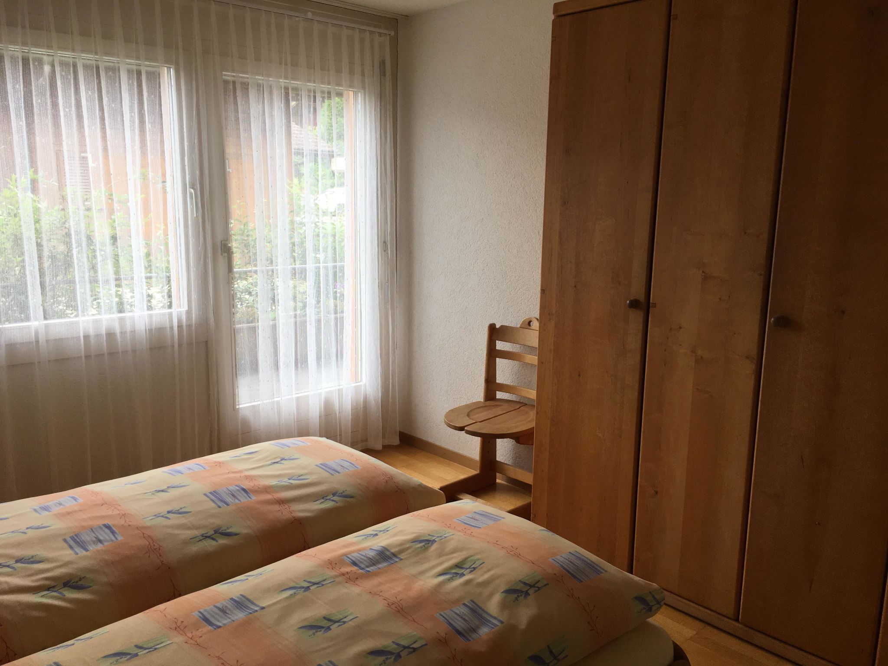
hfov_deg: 61.7
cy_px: 333
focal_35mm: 29
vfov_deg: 48.2
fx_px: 744
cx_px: 444
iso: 32
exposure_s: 1/100
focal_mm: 4.15
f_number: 2.2
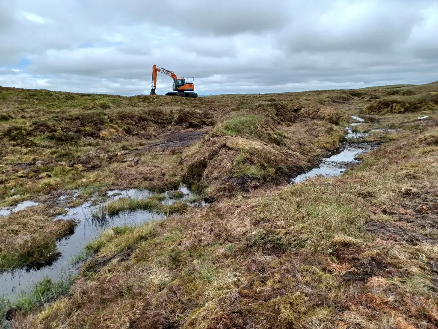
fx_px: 316
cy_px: 164
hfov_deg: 69.4
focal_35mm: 25
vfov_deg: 54.9
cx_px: 219
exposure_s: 1/357
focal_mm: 4.6
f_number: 1.8
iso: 32
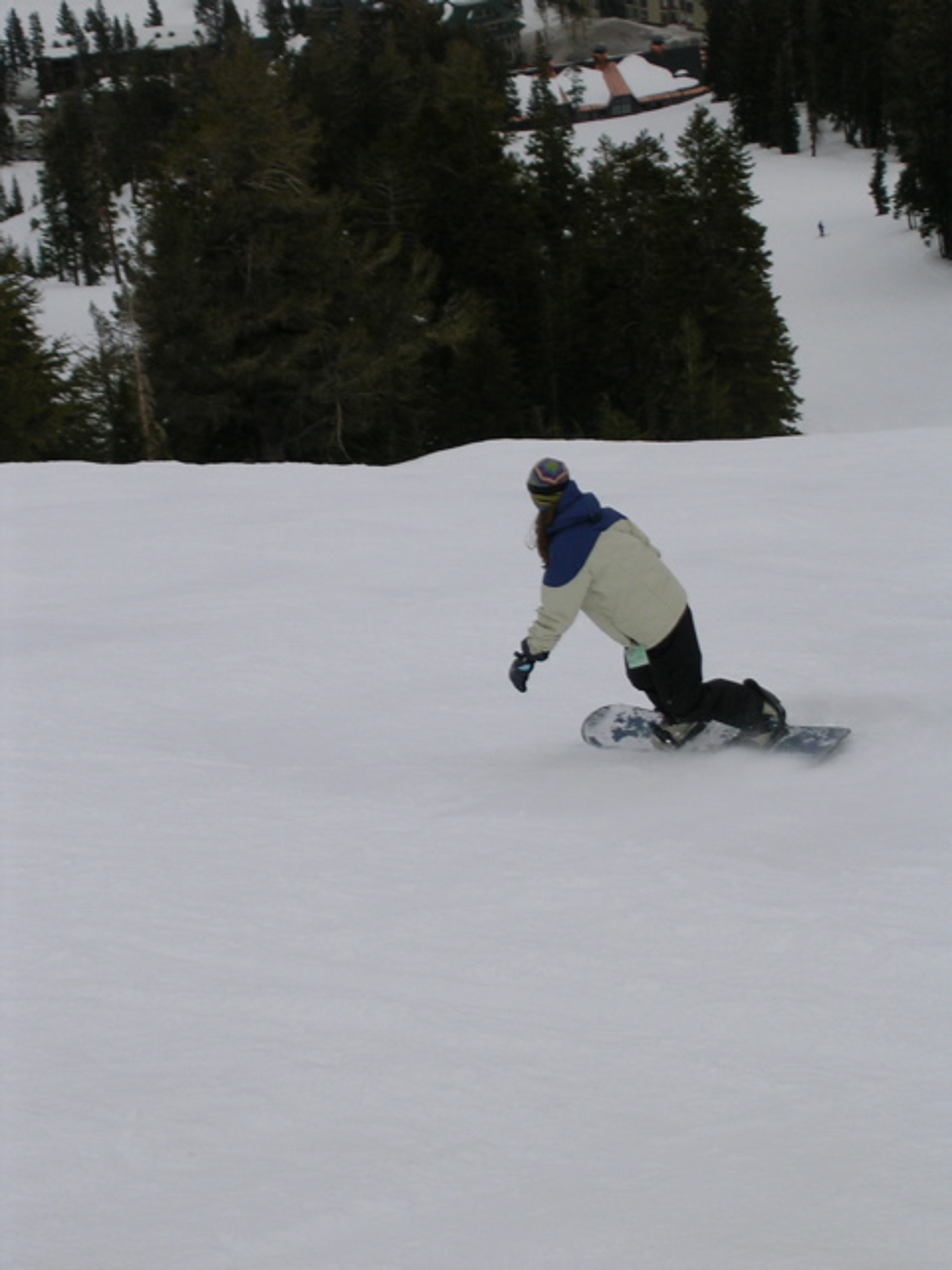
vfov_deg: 17.1
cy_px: 635
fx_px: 4217
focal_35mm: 115
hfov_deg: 12.9
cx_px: 476
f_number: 4.9
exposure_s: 1/619
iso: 50
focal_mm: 17.4
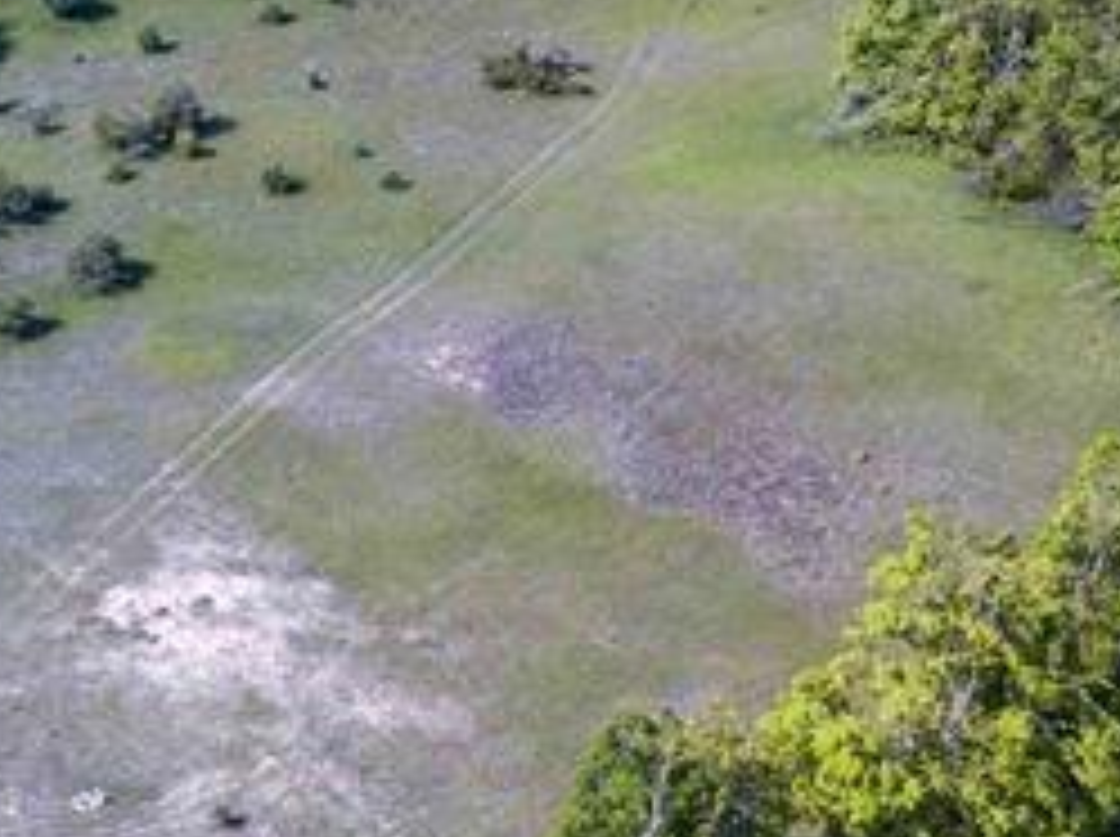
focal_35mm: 107
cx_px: -360
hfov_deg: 17.2
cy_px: 353
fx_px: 3457
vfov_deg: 13.8
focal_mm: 4.73
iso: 100
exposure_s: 1/1000
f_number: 2.2
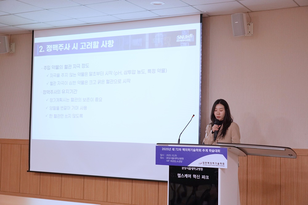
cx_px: 154
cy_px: 102
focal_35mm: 55
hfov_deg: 36.2
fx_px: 471
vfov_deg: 24.6
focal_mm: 55
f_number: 4
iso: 2000
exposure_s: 1/160
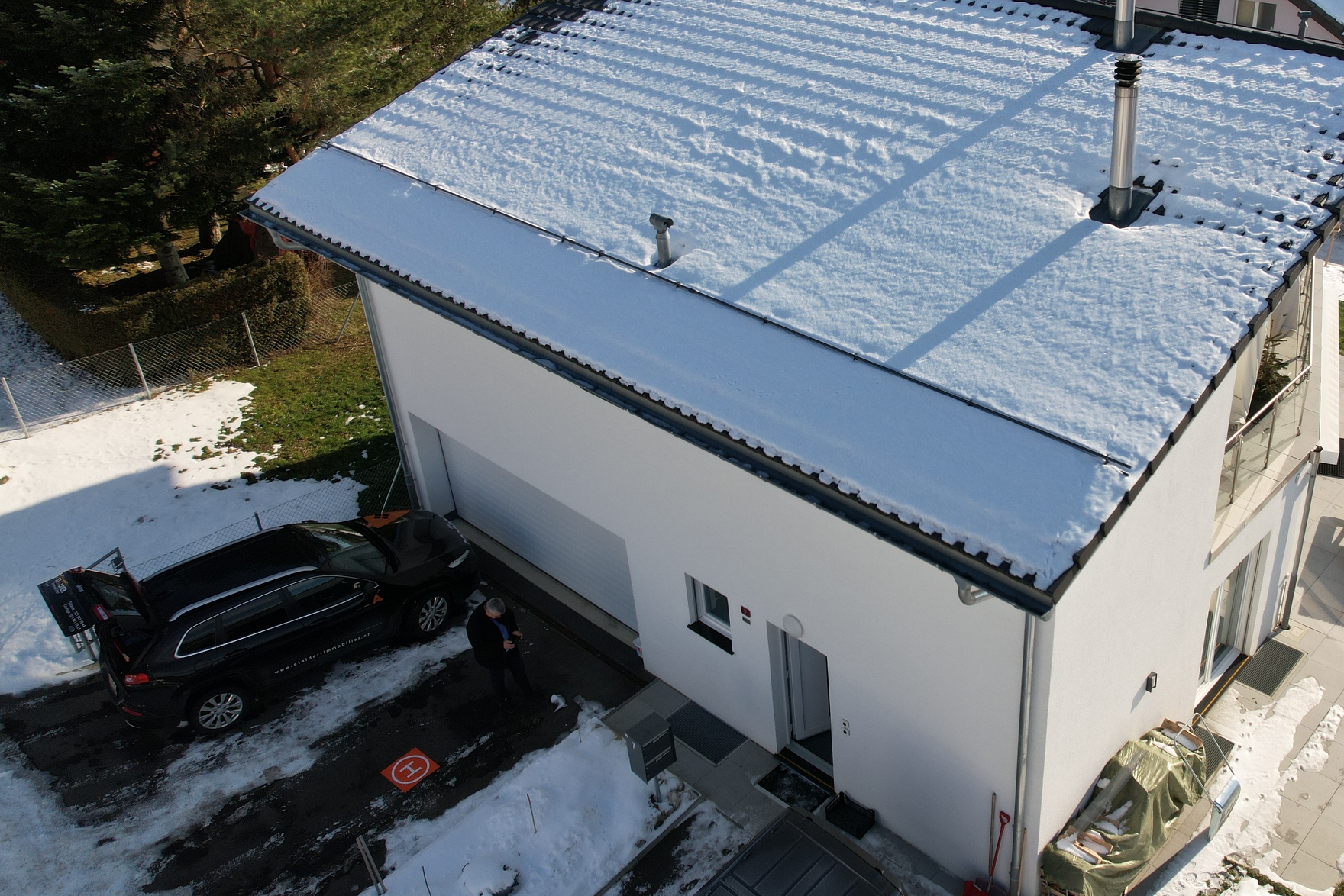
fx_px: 1195
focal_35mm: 32
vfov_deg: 41.0
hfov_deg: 57.1
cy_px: 377
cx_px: 925
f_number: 2.8
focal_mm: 8.38
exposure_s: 1/60
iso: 100
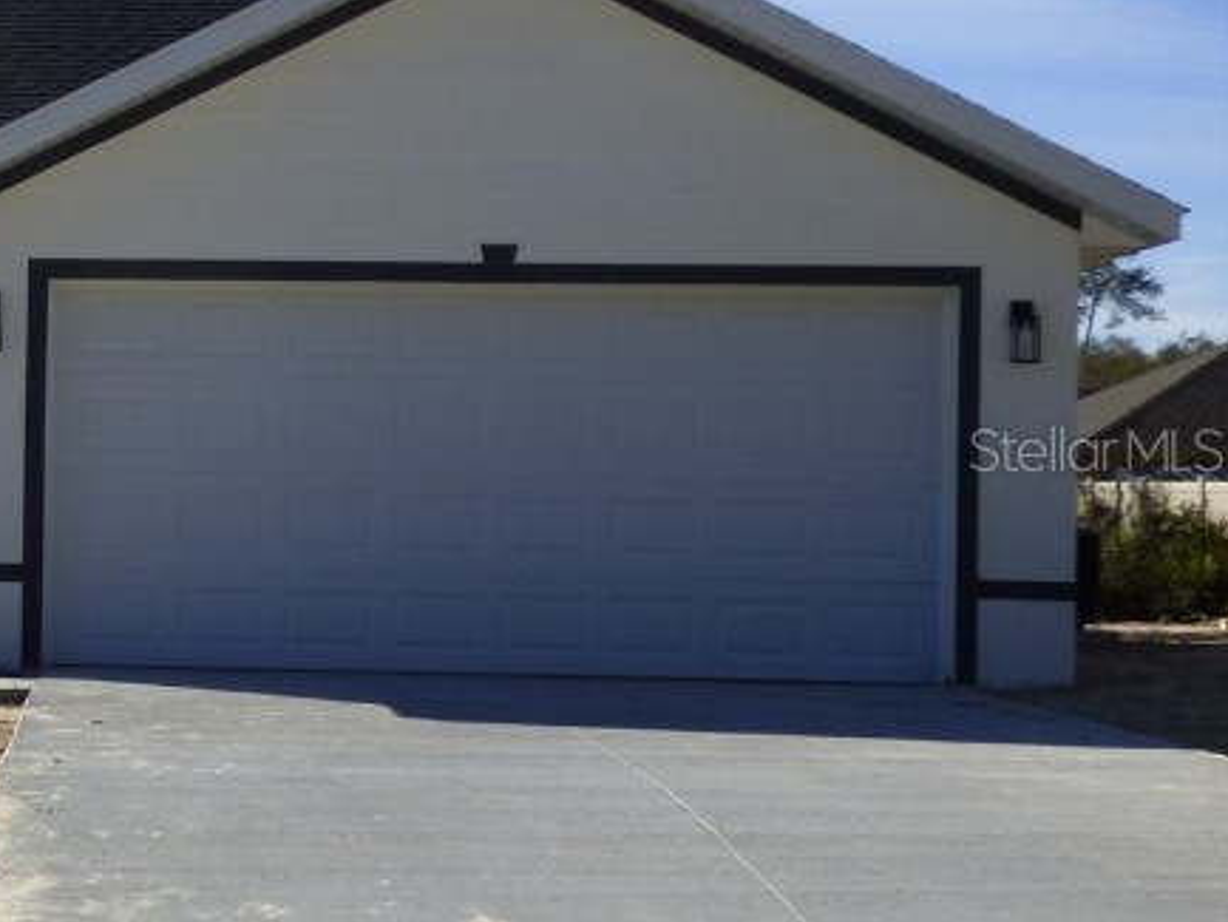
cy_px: 448
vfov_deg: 15.3
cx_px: -216
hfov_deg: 19.2
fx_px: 3442
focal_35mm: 97
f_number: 3.6
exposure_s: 1/1300
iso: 100
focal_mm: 7.07
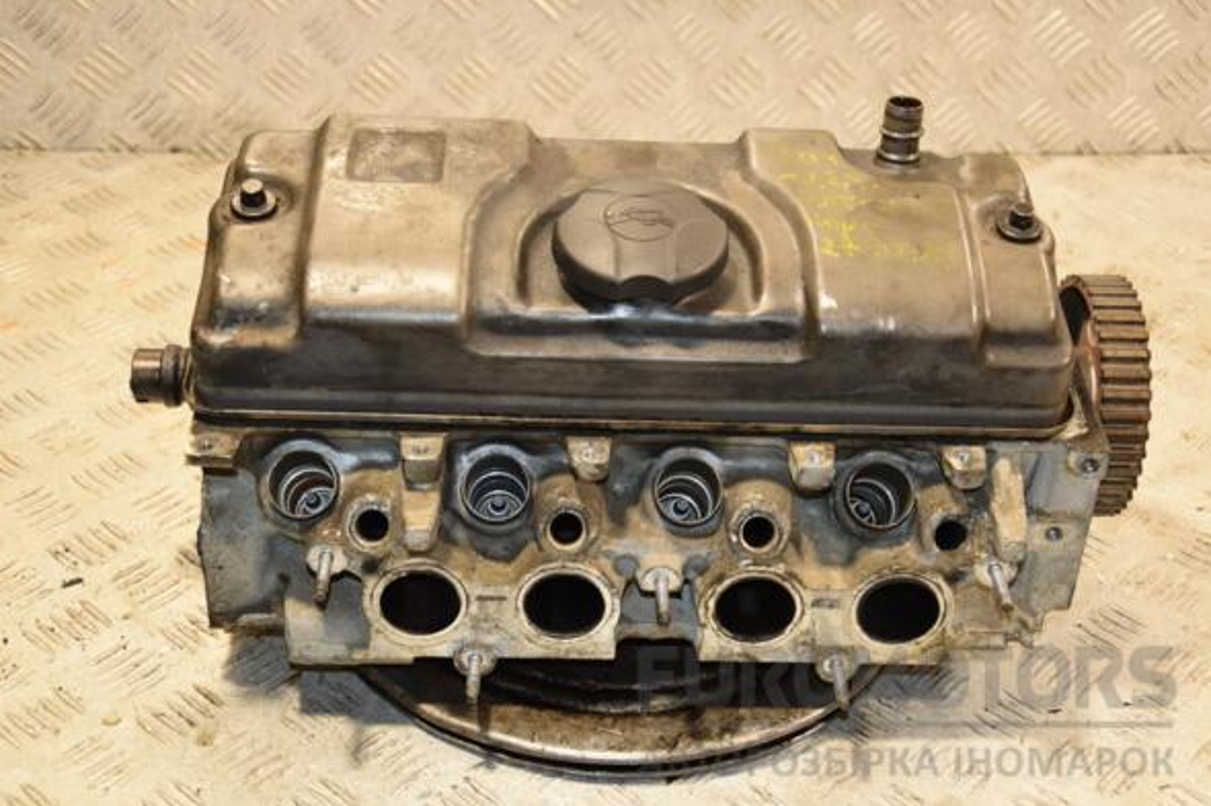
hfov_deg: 32.9
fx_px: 2051
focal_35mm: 61
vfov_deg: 22.2
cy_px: 404
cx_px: 599
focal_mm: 40
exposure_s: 1/125
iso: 800
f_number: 4.8
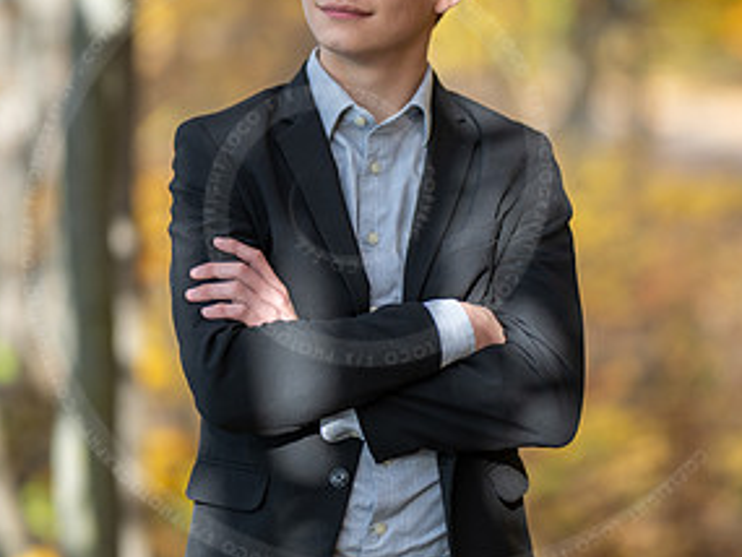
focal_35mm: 129
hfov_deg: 15.3
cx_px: 372
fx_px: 2766
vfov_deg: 11.5
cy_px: 255
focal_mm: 85
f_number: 1.2
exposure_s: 1/1250
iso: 80
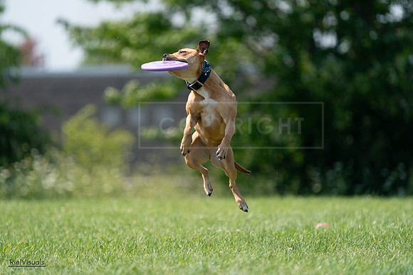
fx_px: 5267
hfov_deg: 4.5
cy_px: 138
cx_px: 206
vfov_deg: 3.0
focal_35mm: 459
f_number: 6.3
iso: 1250
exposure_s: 1/4000
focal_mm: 459
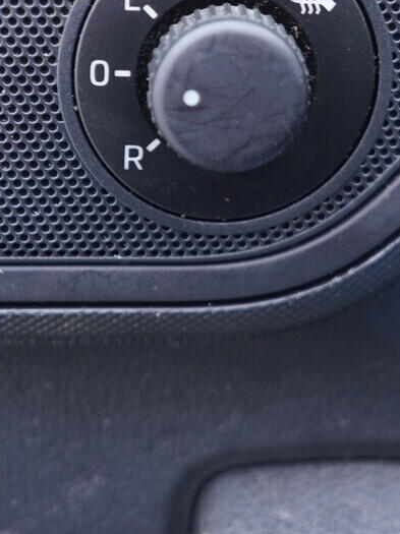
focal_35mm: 95
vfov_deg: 20.5
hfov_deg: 15.5
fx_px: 1465
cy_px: 137
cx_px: 236
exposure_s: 1/40
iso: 400
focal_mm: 24
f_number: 2.8
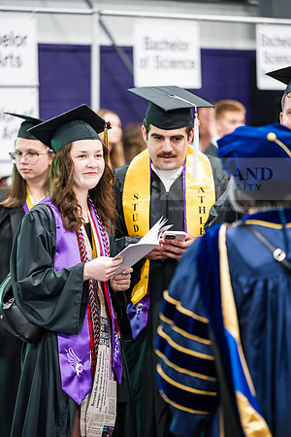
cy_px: 218
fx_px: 1697
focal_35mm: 140
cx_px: 146
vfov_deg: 14.7
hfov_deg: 9.8
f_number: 2.8
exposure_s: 1/200
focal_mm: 140
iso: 4000
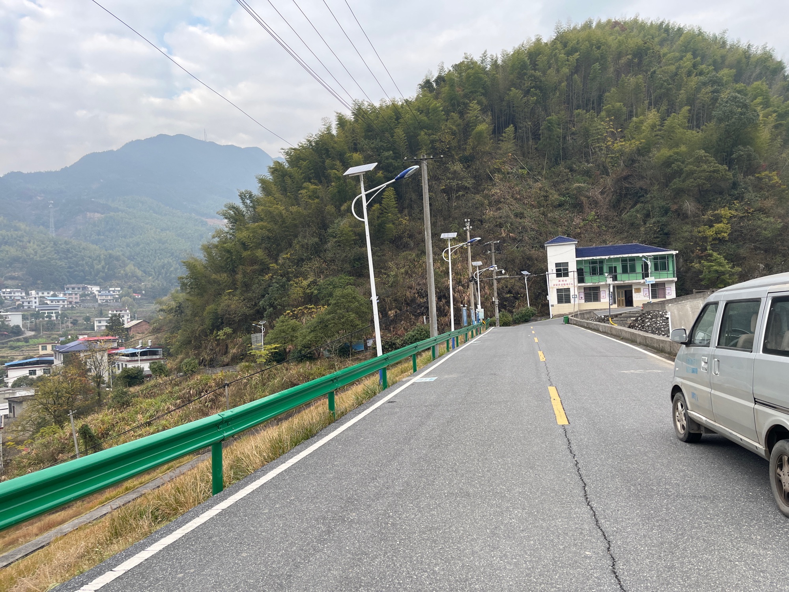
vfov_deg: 53.1
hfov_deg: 67.3
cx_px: 394
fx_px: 593
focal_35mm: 26
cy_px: 296
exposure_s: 1/433
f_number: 1.6
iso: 50
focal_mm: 5.1
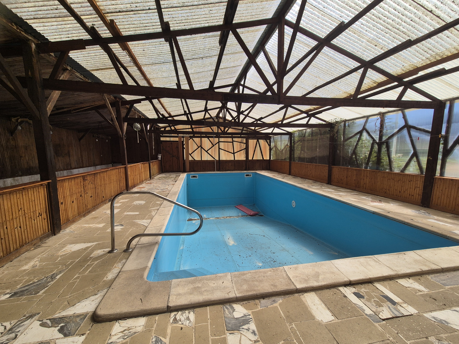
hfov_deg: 106.2
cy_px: 172
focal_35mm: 13
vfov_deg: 89.9
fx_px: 172
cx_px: 230
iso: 50
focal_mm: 2.2
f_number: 2.2
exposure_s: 1/1996
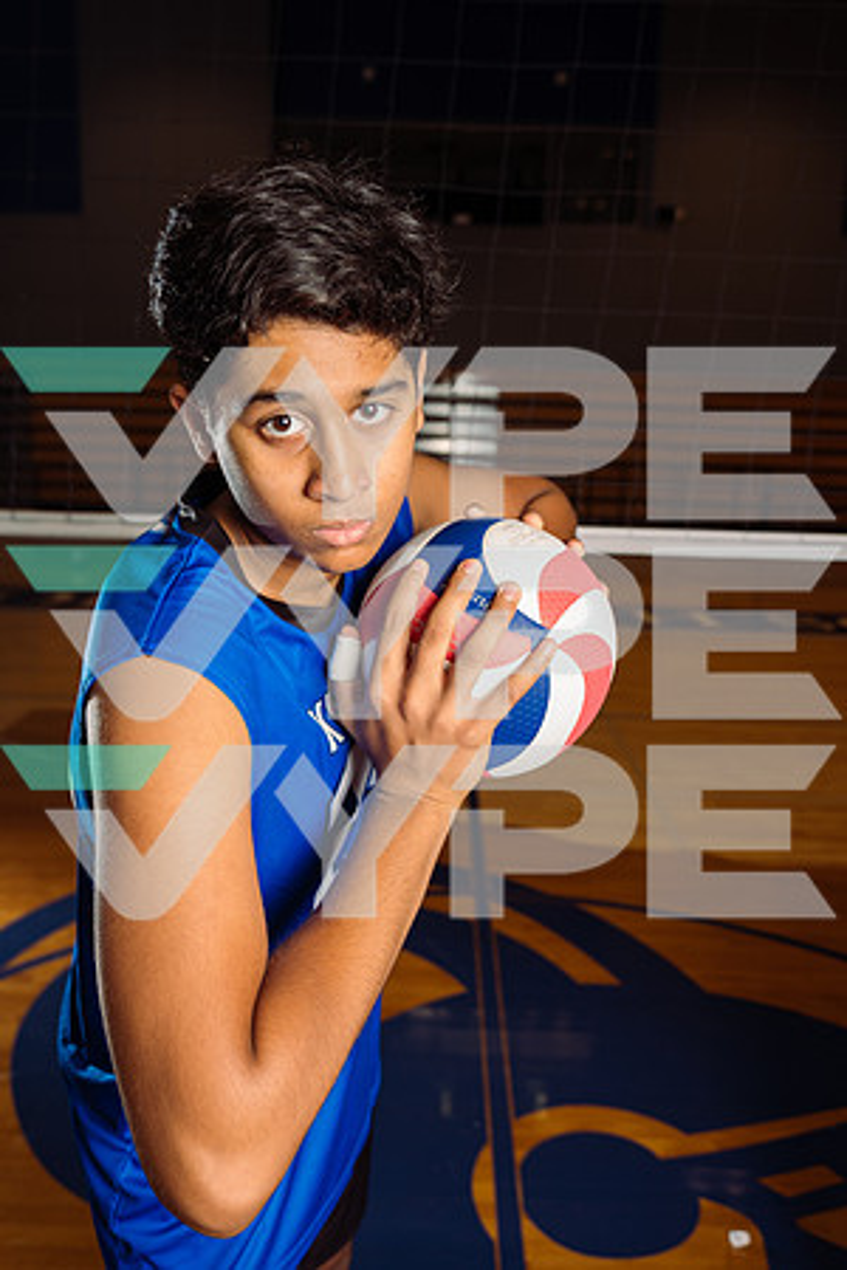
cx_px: 424
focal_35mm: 32
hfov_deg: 41.1
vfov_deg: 58.7
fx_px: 1129
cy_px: 635
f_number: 4.5
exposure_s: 1/200
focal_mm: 32
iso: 200
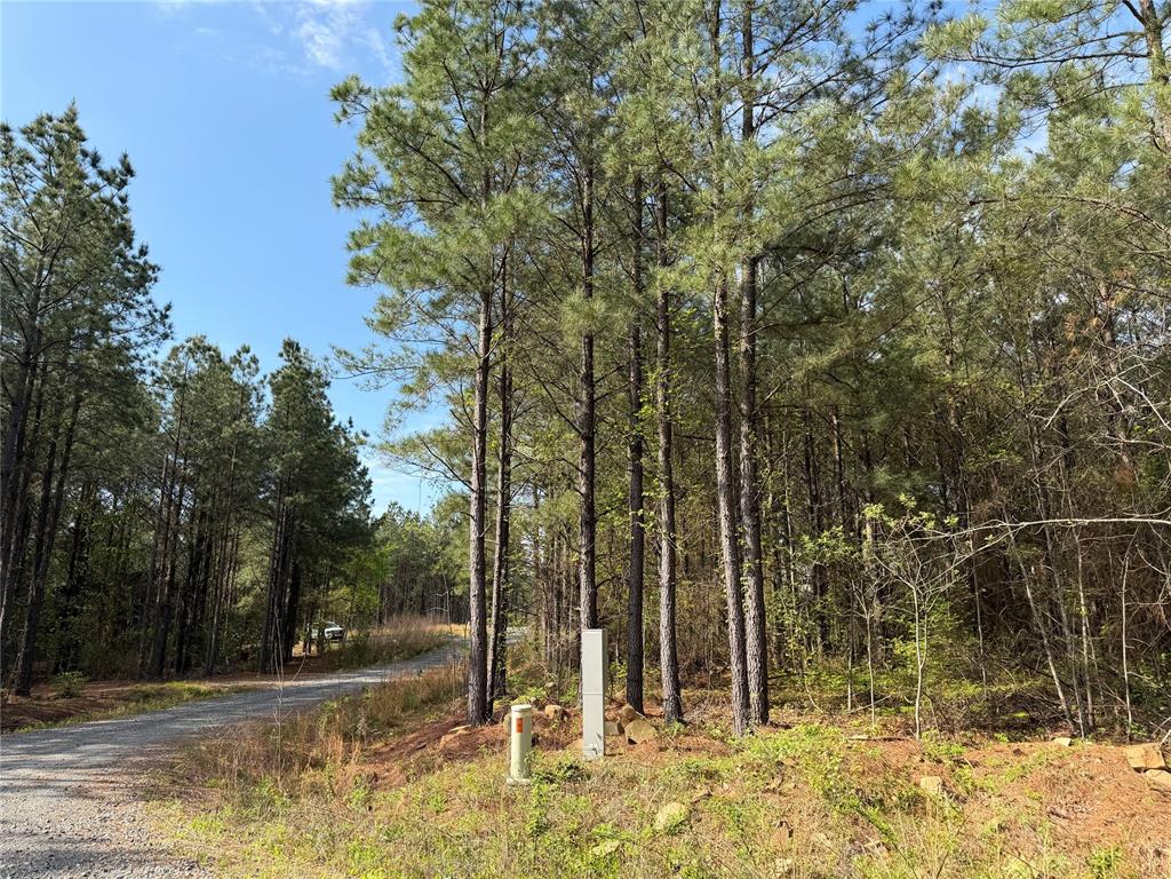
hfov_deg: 71.6
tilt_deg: +14.3
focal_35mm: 24
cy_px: 440
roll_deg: -0.1
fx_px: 812
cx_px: 586
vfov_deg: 56.8
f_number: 1.78
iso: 80
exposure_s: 1/1855
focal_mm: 6.76
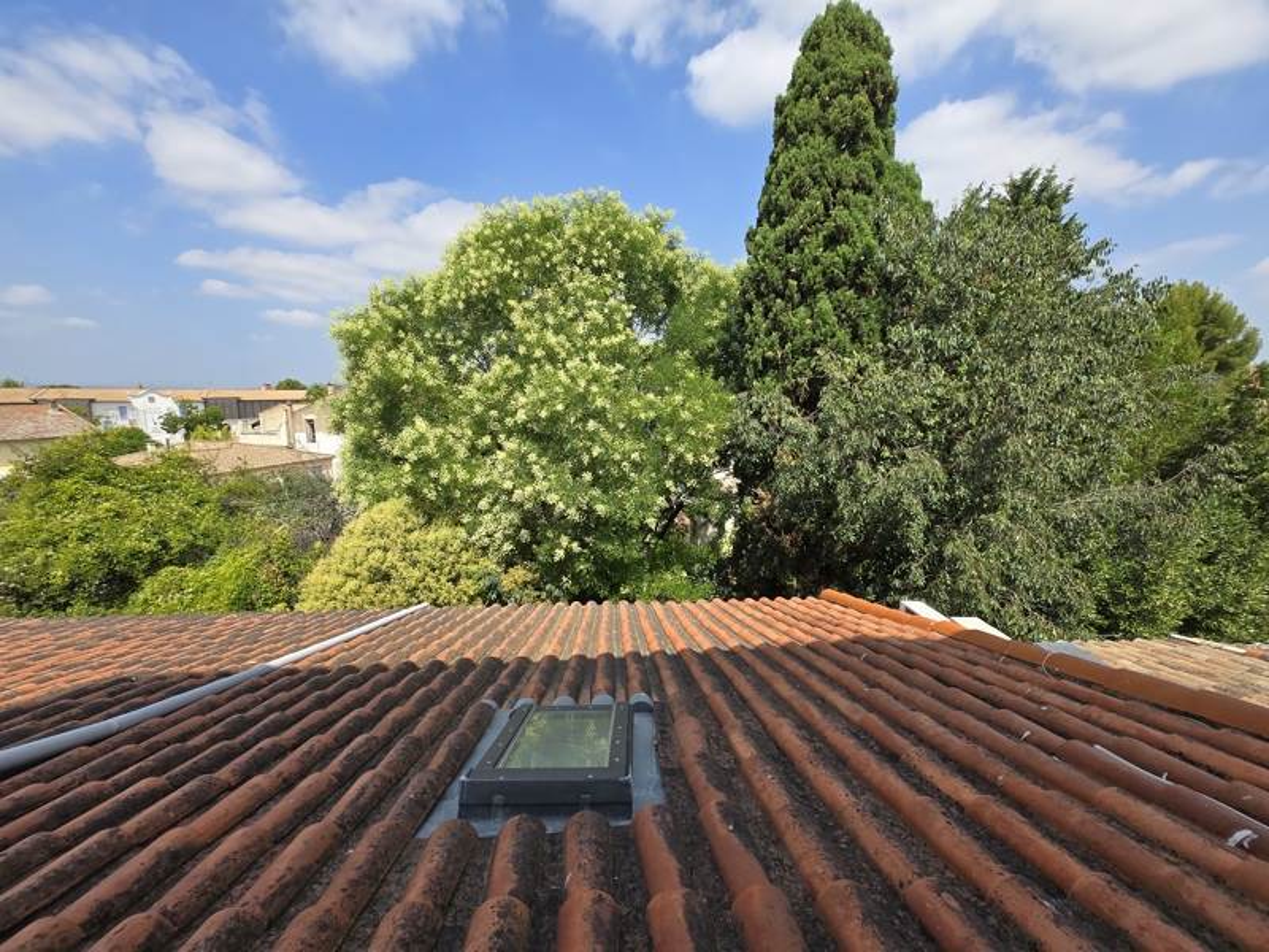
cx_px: 634
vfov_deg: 89.9
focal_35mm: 13
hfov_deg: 106.2
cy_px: 476
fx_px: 477
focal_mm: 1.7
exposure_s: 1/834
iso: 25
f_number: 2.2
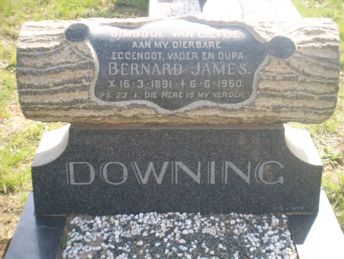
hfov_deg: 26.7
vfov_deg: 20.2
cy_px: 130
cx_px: 172
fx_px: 726
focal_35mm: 73
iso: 64
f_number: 4.1
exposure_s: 1/125
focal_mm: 12.2
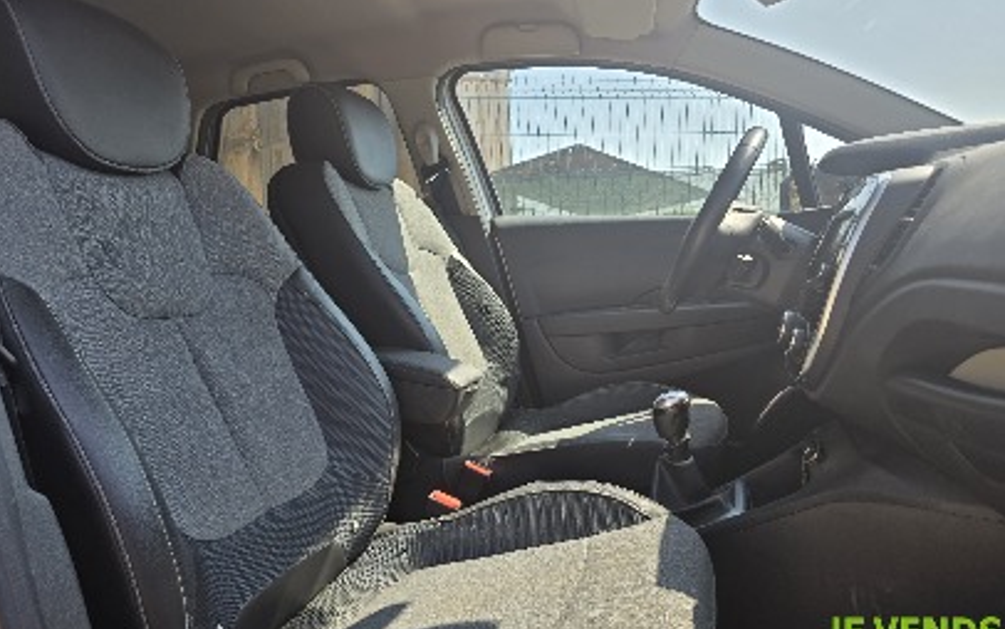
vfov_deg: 49.3
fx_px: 685
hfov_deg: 72.5
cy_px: 324
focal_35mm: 25
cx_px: 500
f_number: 1.7
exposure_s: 1/300
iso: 12
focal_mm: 6.3
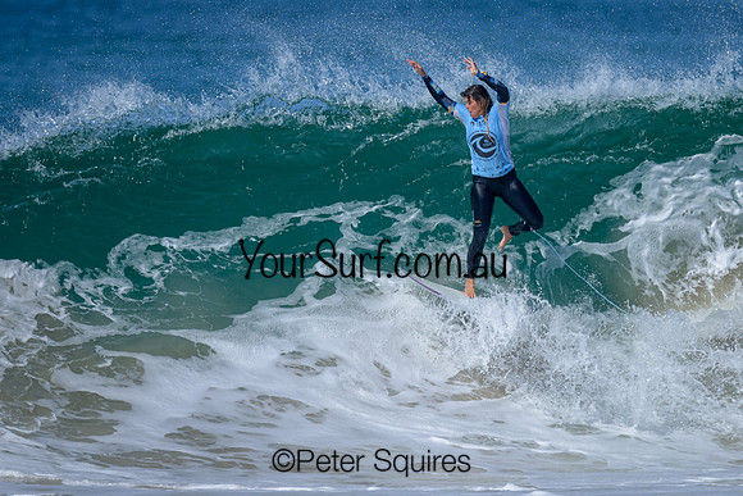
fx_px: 22703
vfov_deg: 1.3
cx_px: 471
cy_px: 270
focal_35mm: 1100
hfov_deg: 1.9
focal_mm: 800
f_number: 6.3
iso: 250
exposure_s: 1/2000
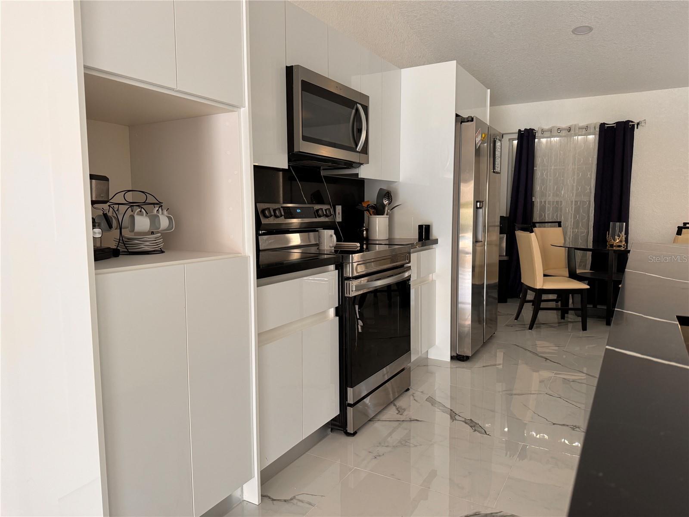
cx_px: 344
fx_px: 478
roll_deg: +0.0
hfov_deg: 71.6
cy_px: 258
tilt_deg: -6.6
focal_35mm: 24
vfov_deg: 56.8
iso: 200
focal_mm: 6.76
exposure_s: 1/121
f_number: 1.78
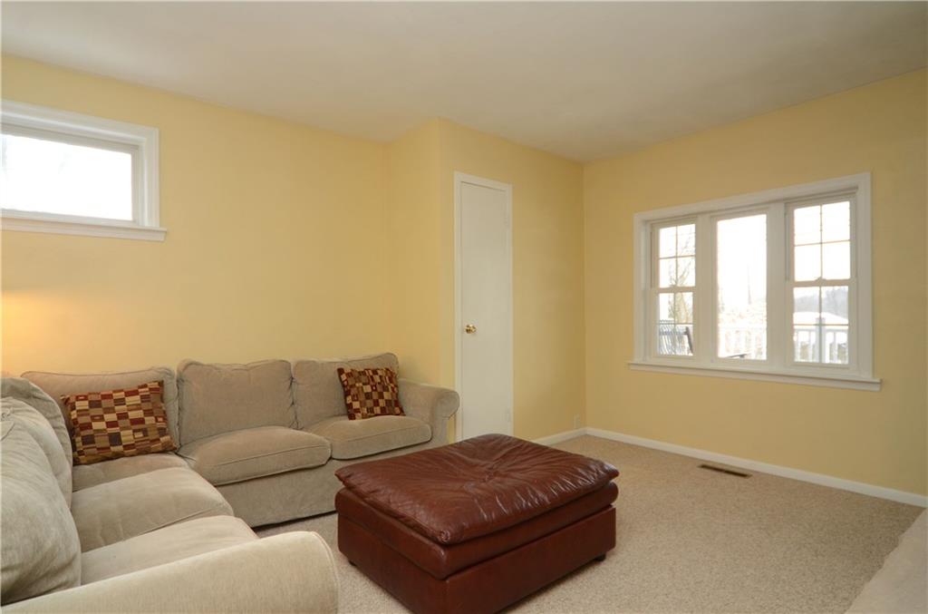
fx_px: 463
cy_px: 307
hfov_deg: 90.2
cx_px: 464
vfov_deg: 67.1
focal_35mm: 18
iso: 800
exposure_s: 1/50
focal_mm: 12
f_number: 5.6
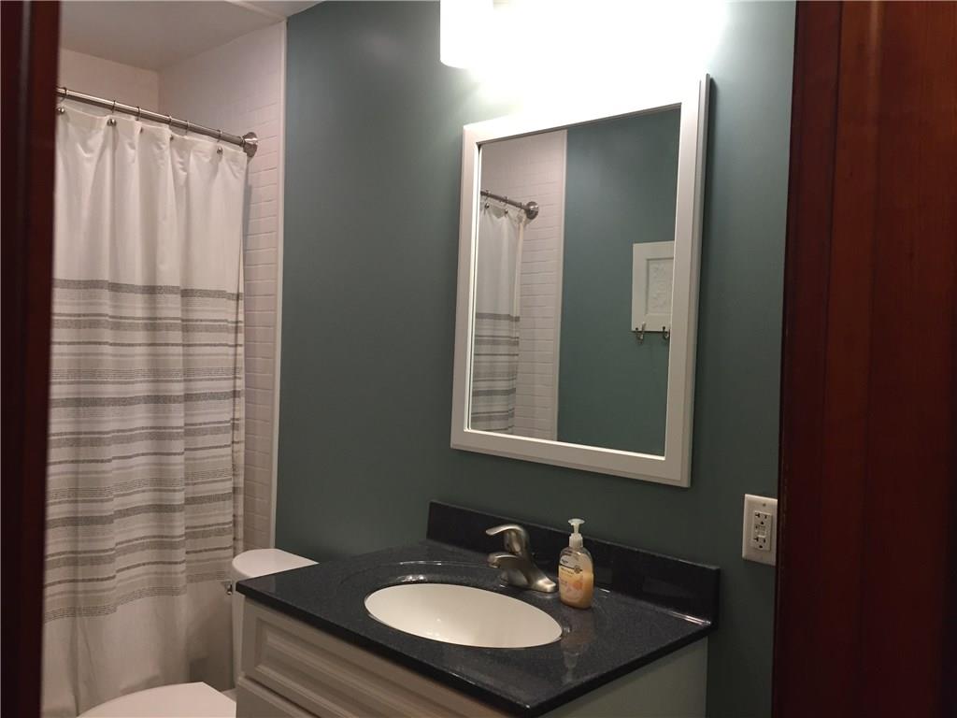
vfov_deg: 48.2
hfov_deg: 61.7
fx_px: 802
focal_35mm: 29
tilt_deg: -1.5
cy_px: 359
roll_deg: -2.7
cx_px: 478
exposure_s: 1/30
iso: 50
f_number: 2.2
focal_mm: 4.15
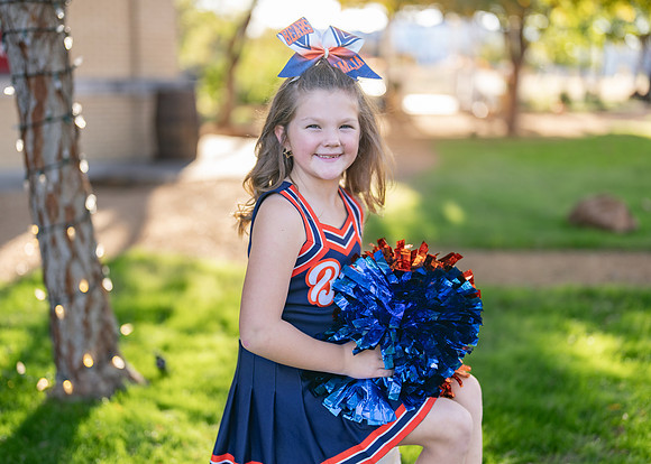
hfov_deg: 37.2
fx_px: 968
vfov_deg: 27.0
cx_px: 326
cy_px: 232
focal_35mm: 52
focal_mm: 50
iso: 100
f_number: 1.2
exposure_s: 1/640
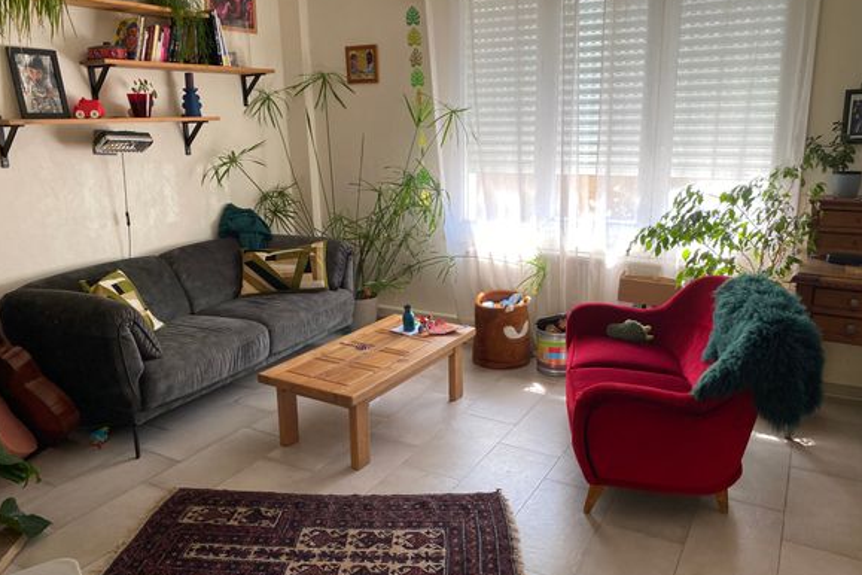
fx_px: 670
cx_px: 417
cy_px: 289
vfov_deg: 46.4
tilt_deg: -15.4
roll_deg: +1.3
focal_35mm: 28
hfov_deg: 65.5
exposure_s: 1/114
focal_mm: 4.25
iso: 125
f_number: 1.8
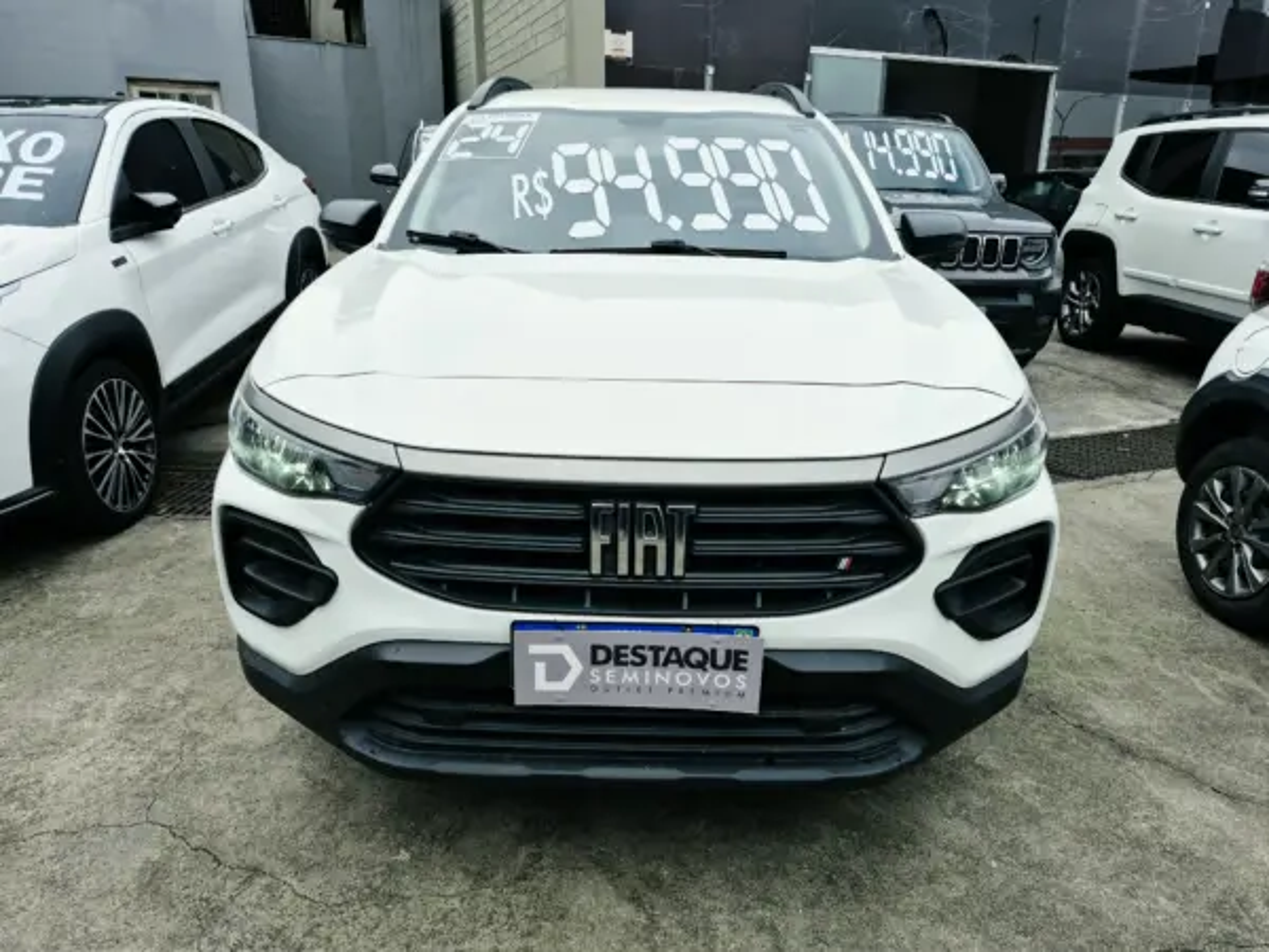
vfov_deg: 58.9
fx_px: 843
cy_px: 476
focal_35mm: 23
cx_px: 634
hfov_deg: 73.9
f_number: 1.8
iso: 25
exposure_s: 1/1556
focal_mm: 5.4
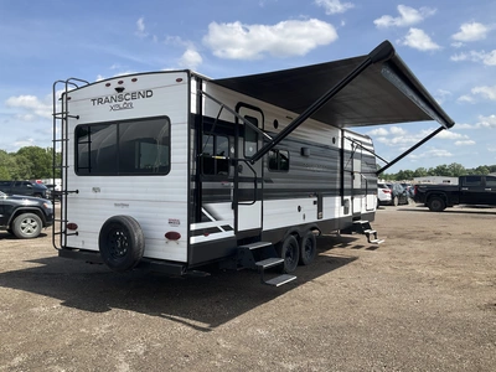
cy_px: 186
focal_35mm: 29
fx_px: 416
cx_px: 248
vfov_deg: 48.2
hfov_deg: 61.7
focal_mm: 3
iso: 25
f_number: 1.8
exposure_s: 1/1577
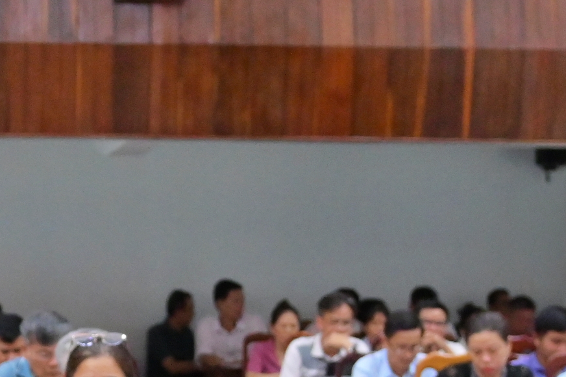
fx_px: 1698
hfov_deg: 18.5
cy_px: 436
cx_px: 35
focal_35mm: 108
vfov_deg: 12.4
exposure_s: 1/800
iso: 1600
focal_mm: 18
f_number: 1.8
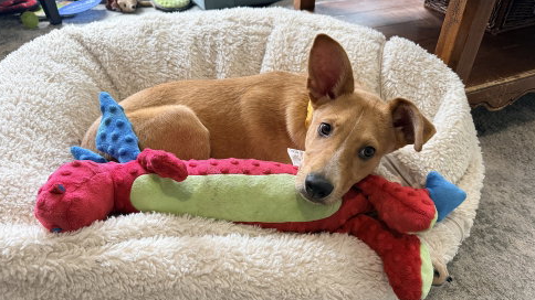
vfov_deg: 42.8
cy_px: 170
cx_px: 271
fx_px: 383
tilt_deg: -40.5
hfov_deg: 69.9
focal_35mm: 27
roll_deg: -0.8
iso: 200
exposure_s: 1/120
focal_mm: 6.76
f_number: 1.78
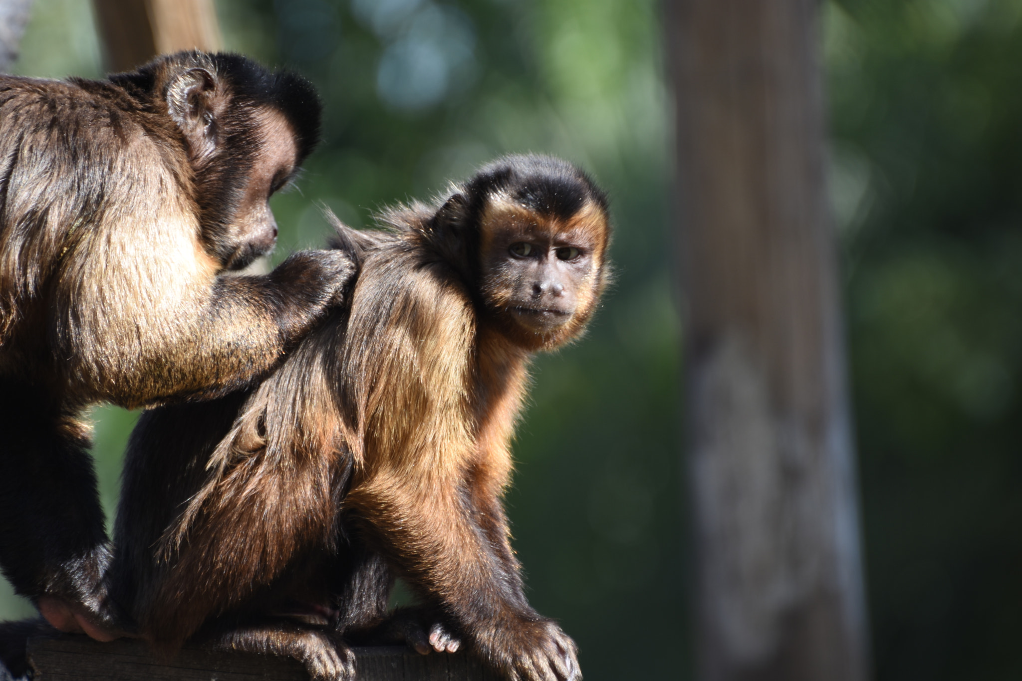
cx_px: 511
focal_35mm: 450
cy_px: 340
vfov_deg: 3.1
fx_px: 12773
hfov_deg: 4.6
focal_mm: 300
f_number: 5.6
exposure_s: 1/125
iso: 100
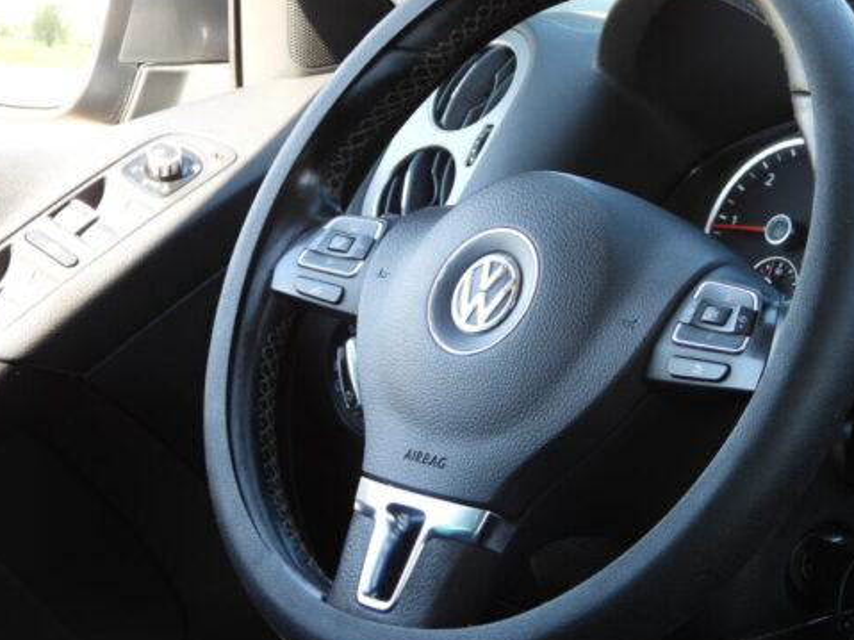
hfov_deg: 16.5
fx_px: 2935
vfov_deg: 12.4
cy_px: 316
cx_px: 497
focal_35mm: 119
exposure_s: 1/60
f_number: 3.5
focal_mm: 14.4
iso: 100
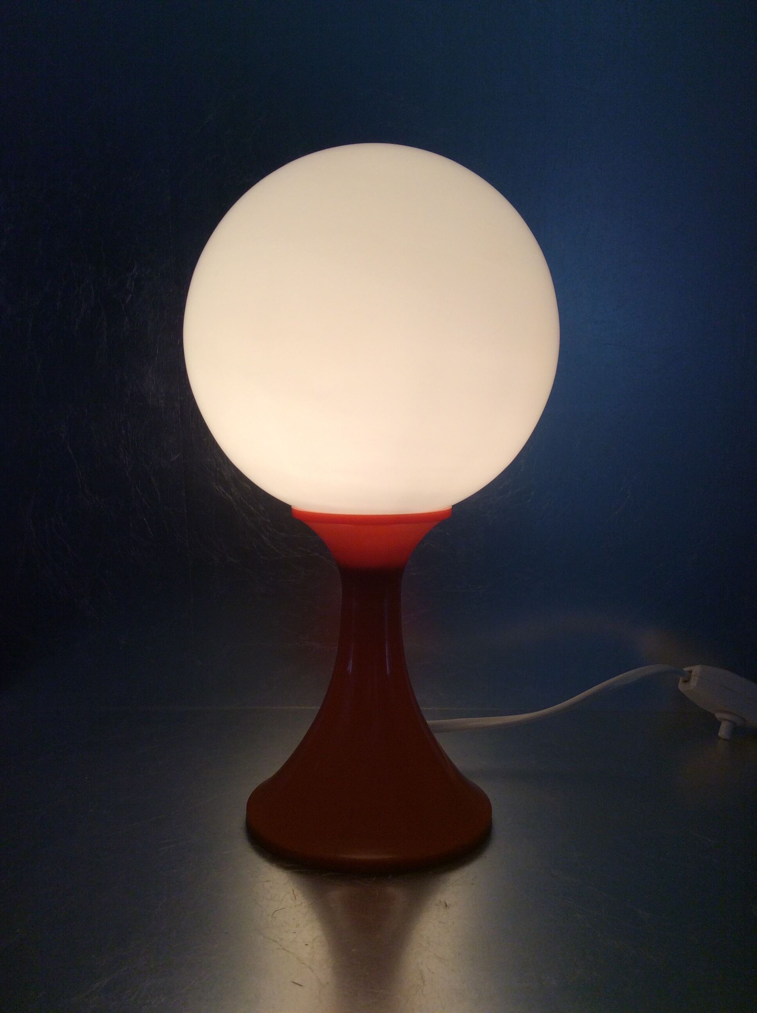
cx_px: 378
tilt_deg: -6.8
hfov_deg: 44.1
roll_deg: +0.2
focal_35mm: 32
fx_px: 936
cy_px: 506
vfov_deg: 56.9
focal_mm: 3.3
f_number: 2.4
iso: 40
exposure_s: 1/100
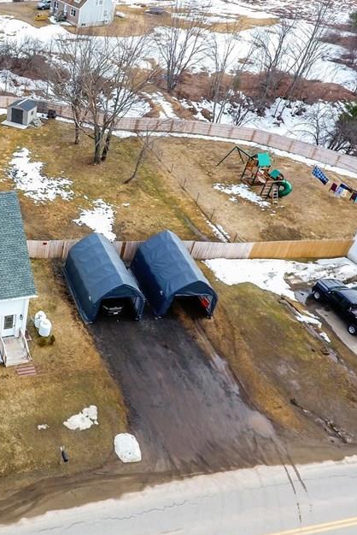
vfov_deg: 55.7
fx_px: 505
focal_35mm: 34
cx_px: -34
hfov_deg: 33.9
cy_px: 246
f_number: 2.8
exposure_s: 1/100
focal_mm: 3.61
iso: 188
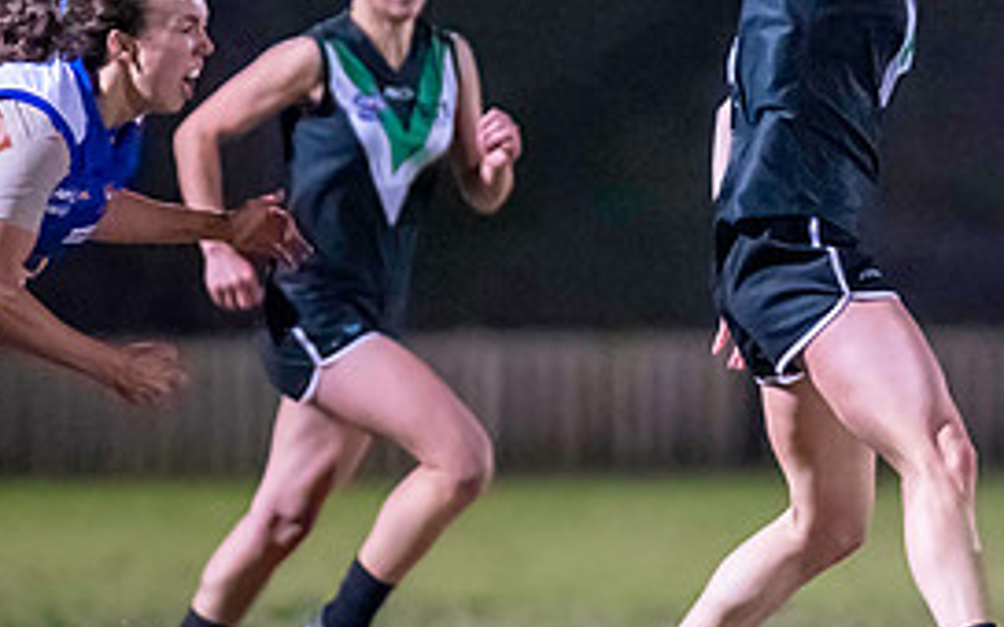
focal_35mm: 1020
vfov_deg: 1.3
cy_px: 452
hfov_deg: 2.1
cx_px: 846
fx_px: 27909
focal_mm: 300
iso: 10000
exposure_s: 1/1000
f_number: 2.8
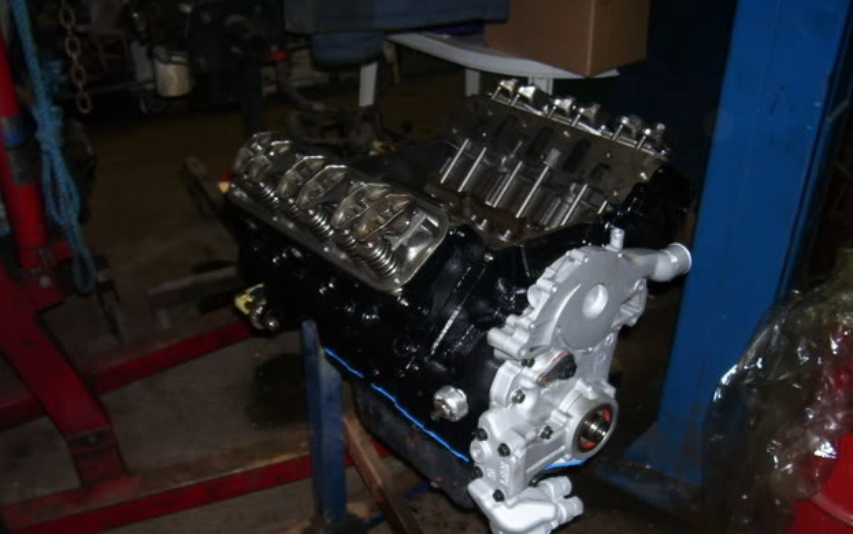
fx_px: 861
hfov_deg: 52.7
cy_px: 323
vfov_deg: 34.3
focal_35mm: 37
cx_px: 427
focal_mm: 5.6
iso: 80
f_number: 2.7
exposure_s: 1/60
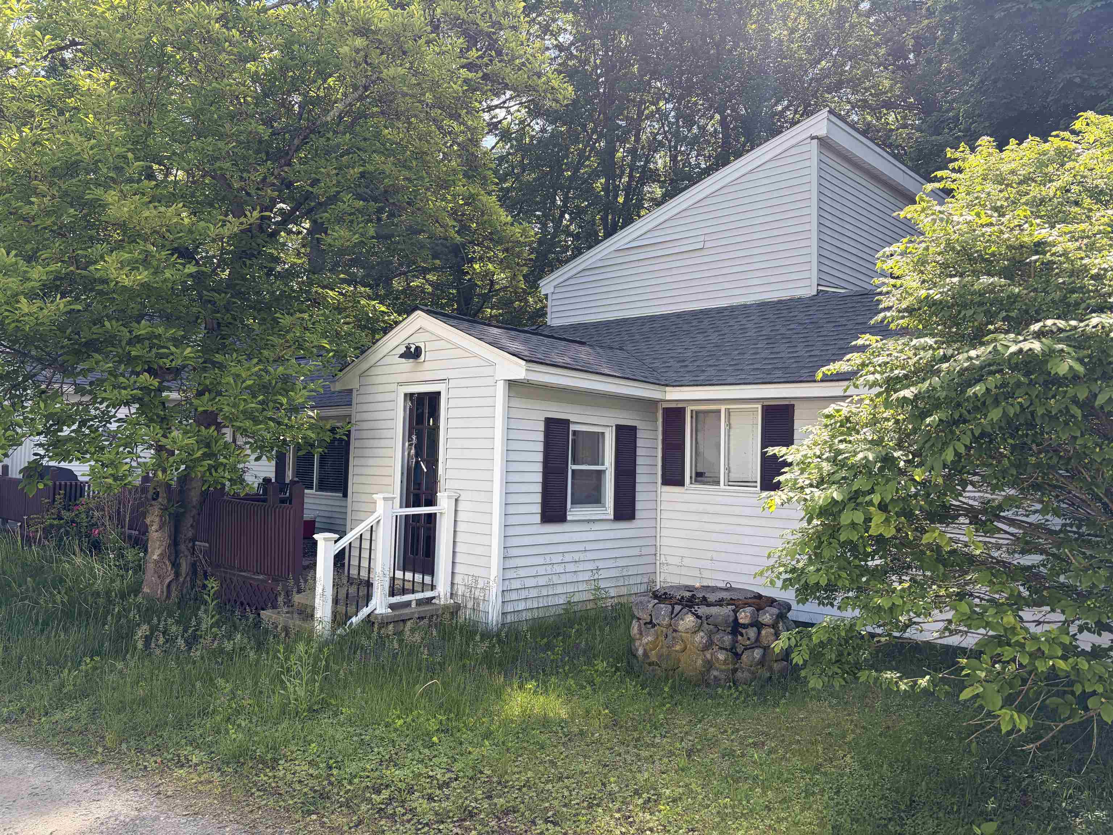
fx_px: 836
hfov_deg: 67.3
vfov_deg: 53.1
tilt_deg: +3.0
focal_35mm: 26
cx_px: 556
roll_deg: -1.8
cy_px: 418
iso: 50
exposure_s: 1/673
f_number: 1.6
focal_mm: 5.96
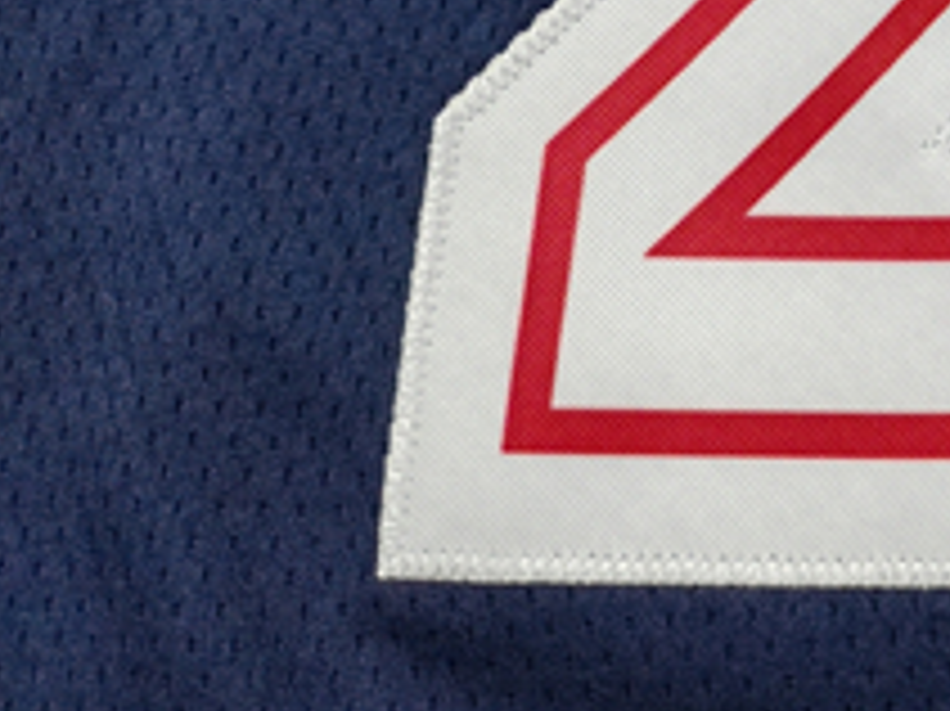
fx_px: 2606
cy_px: -594
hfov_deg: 17.7
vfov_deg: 13.8
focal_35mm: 95
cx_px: 1576
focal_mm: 5.3
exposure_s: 1/100
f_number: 1.9
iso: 80
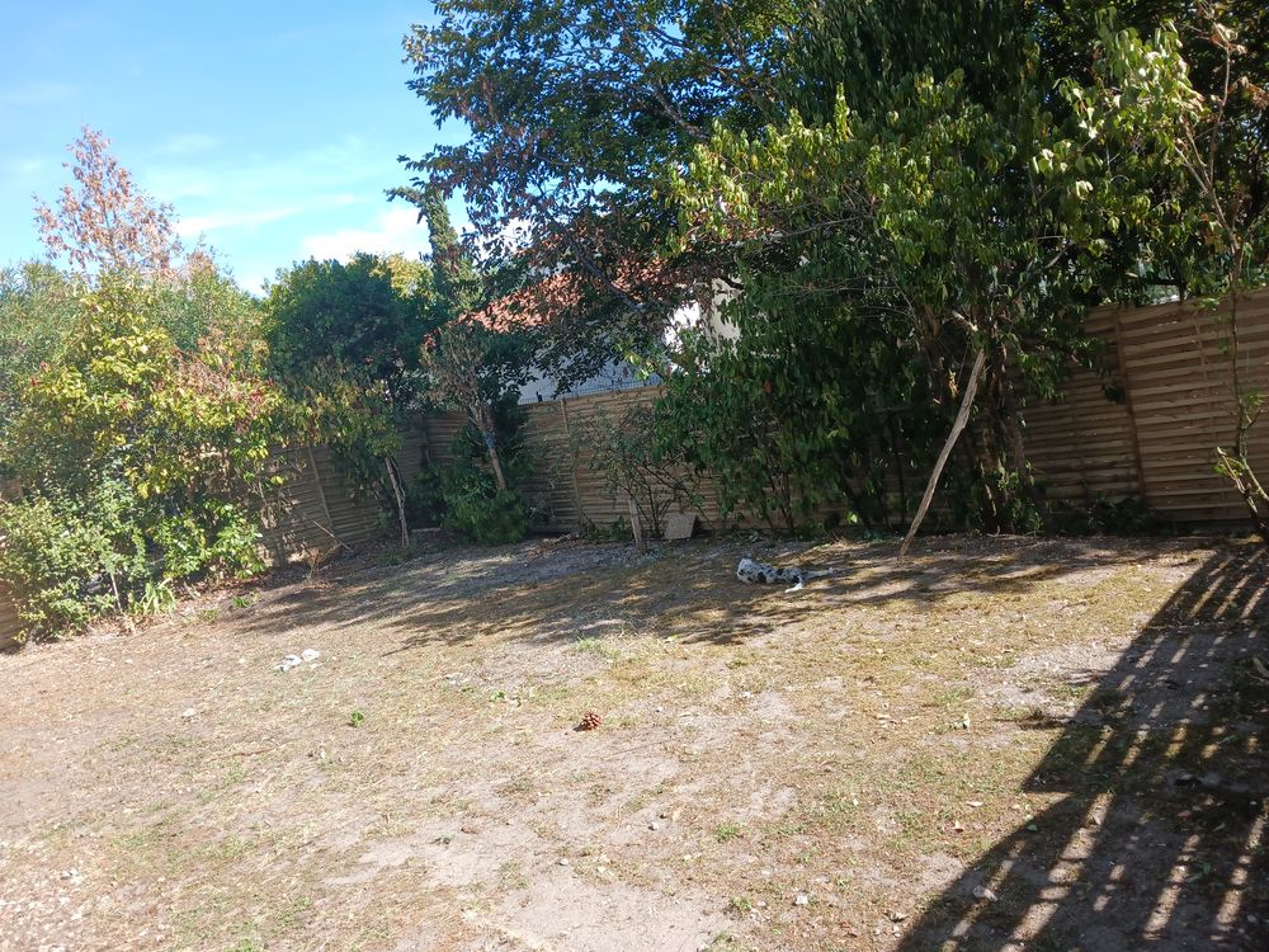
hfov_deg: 65.3
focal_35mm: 27
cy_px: 476
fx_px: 990
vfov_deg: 51.4
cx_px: 634
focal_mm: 3.98
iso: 20
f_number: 1.8
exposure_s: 1/185
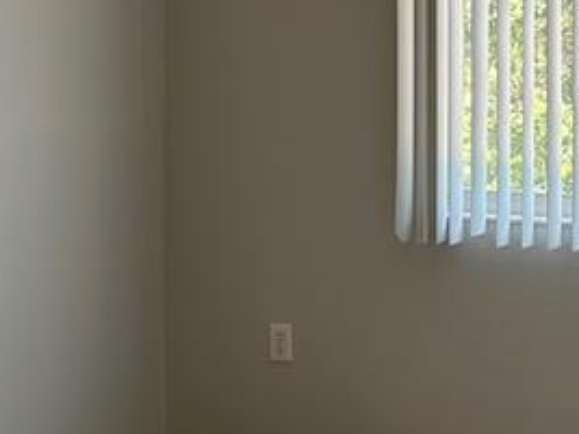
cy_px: 95
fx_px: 1538
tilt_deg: -4.0
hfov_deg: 20.3
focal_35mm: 92
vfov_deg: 16.0
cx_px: 644
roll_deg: -1.0
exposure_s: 1/121
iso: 64
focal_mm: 6.86
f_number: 1.78
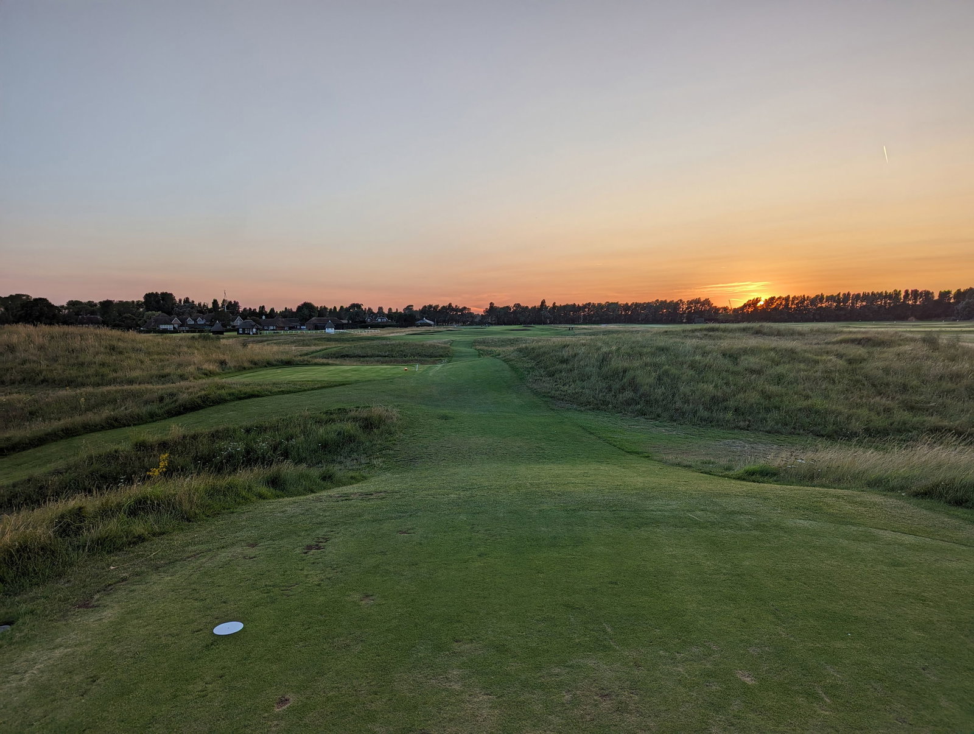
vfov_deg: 56.9
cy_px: 367
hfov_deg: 71.5
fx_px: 676
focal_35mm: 24
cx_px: 487
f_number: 1.85
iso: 32
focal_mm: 6.81
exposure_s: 1/544
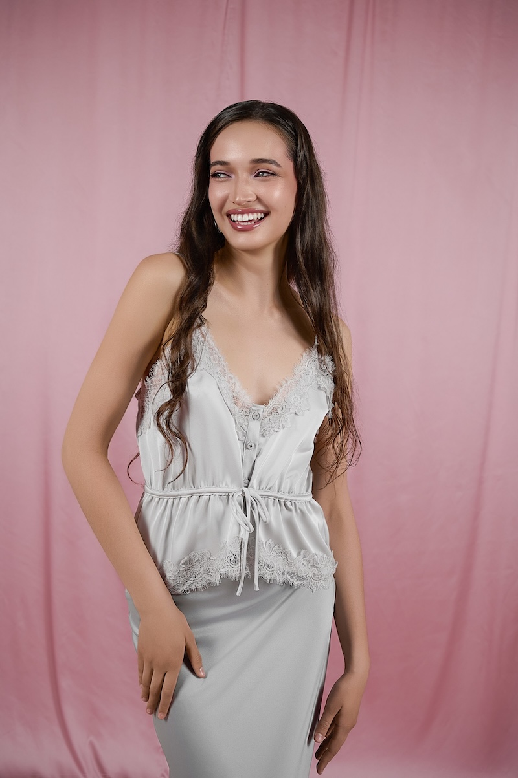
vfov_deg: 41.9
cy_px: 389
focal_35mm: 47
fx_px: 1016
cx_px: 259
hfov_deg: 28.6
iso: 320
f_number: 5.6
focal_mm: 47
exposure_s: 1/125
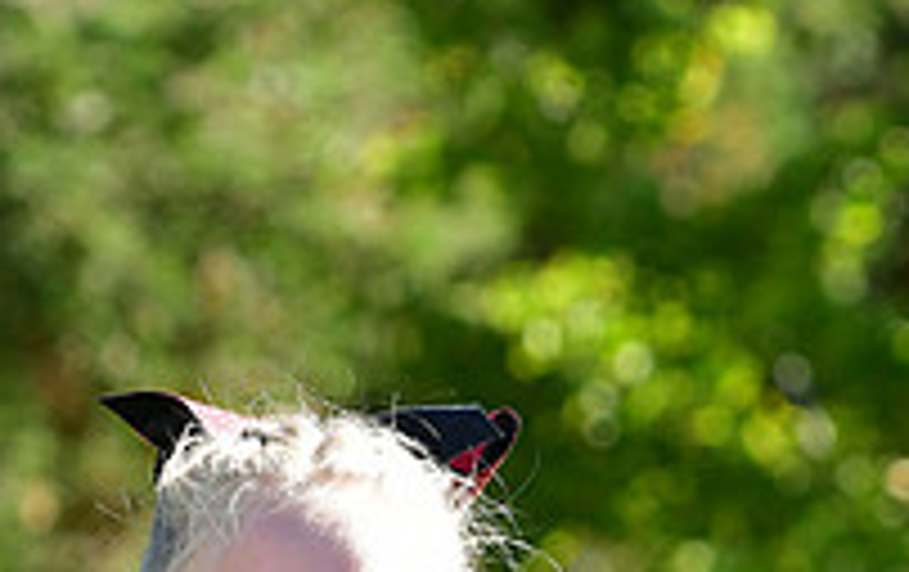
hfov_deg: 4.4
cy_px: 883
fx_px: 11961
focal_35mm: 482
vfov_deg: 2.7
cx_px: 385
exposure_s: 1/800
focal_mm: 110
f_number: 4.5
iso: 400
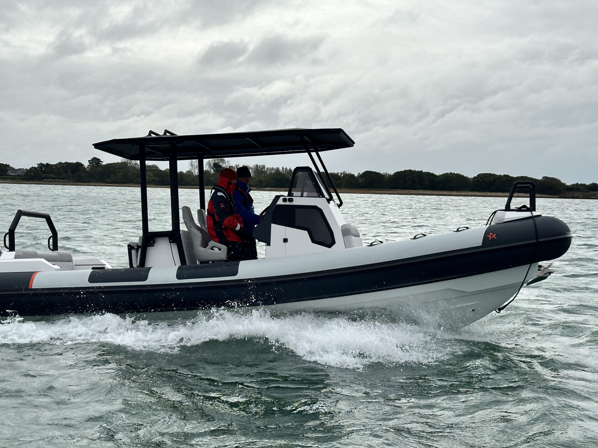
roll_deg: -1.5
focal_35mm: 57
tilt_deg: -3.0
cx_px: 245
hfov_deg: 33.7
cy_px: 222
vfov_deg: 25.7
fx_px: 985
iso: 64
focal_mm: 6.86
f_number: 1.78
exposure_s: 1/6211
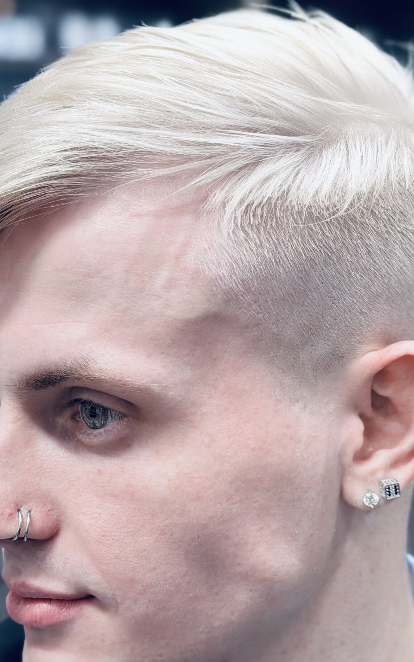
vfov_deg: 29.0
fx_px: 1282
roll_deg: +1.4
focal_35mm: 71
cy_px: 322
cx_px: 212
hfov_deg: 18.3
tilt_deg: -6.2
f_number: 1.78
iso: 125
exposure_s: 1/120
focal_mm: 6.76
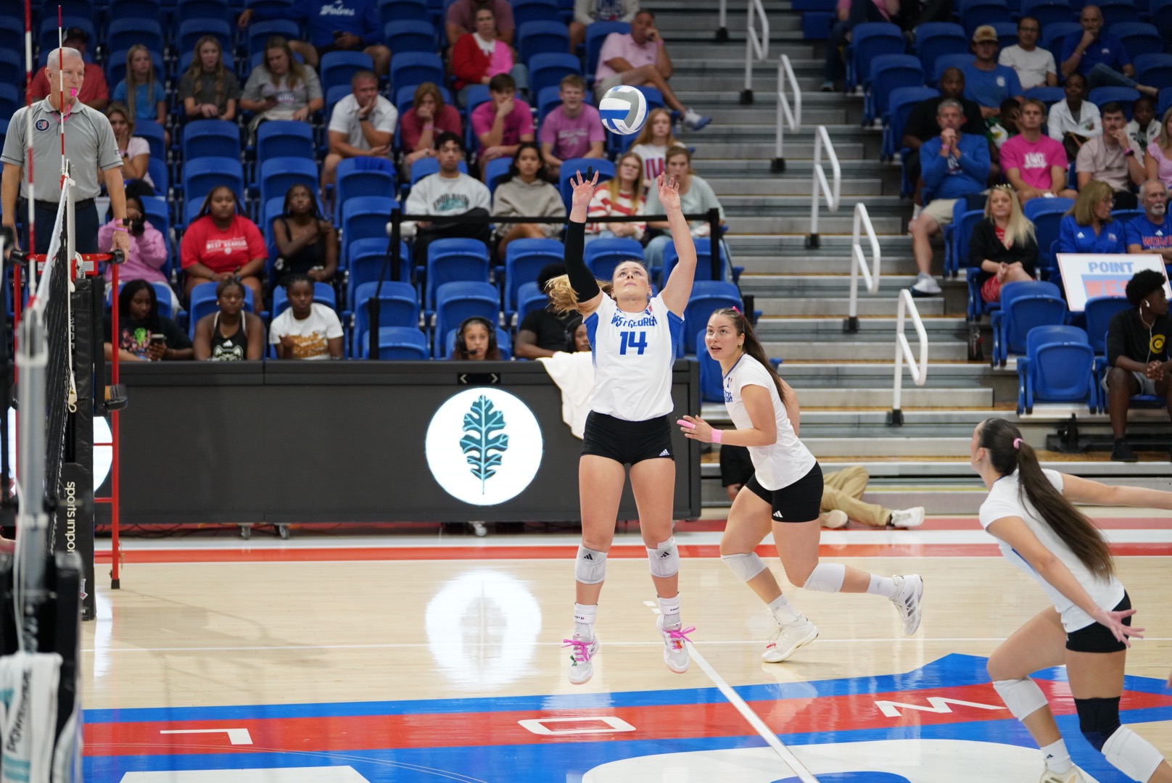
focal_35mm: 129
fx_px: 4203
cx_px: 586
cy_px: 392
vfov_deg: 10.6
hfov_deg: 15.9
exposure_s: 1/1600
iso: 3200
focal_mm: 129
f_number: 2.8
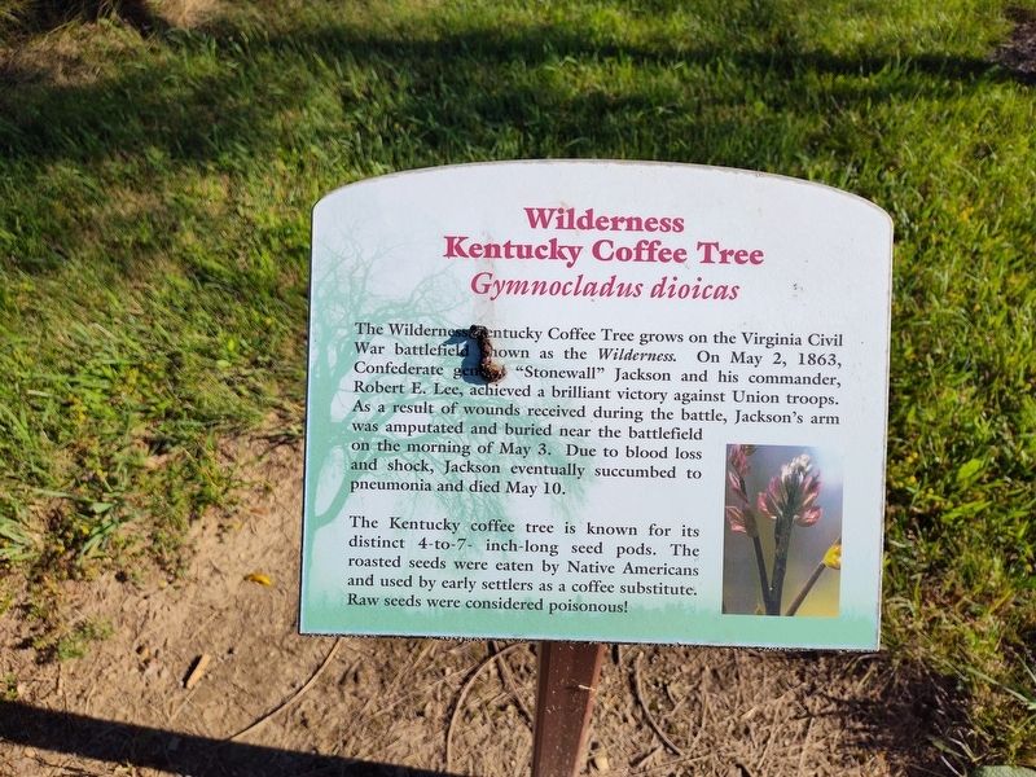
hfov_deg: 73.9
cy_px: 388
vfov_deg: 58.9
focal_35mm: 23
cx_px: 518
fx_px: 688
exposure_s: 1/1442
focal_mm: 5.56
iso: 100
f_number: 1.8
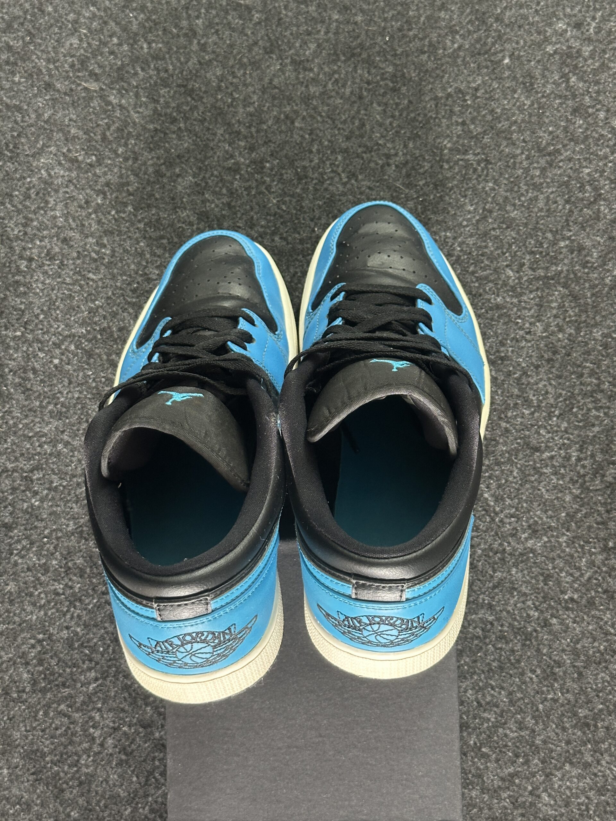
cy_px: 410
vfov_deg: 39.7
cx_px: 308
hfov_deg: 30.3
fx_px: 1139
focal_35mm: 48
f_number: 1.78
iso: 320
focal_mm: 6.86
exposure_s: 1/33
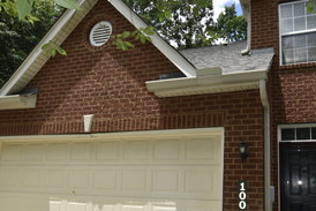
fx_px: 254
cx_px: 215
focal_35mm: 29
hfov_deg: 62.0
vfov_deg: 44.5
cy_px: 141
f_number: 9
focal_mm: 11
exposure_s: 1/200
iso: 100
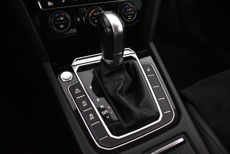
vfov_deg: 43.6
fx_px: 192
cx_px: 115
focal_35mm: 30
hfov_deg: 61.9
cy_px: 77
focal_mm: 20
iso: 2500
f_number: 3.8
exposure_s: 1/30
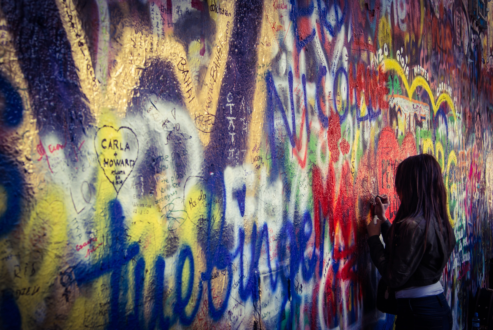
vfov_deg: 32.0
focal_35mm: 42
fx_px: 576
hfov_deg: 46.3
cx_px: 246
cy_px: 165
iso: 100
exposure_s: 1/60
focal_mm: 28
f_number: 6.3
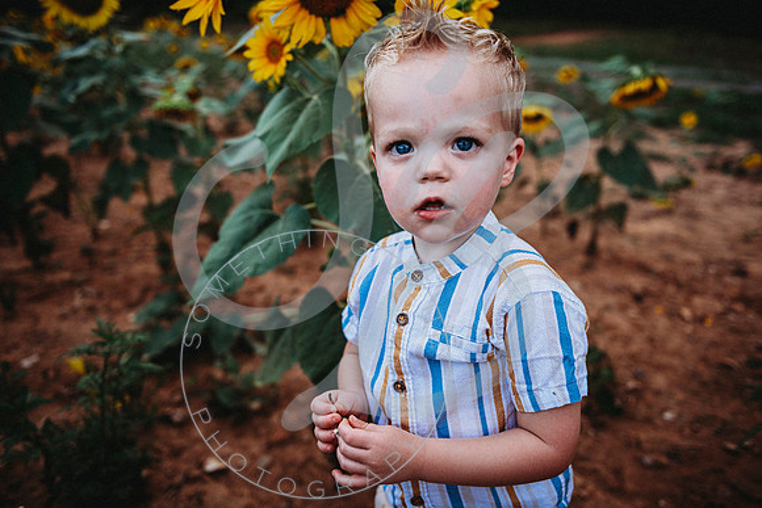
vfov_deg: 45.0
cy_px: 254
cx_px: 381
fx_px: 614
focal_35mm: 29
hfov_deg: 63.6
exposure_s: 1/250
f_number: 2.8
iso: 100
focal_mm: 29
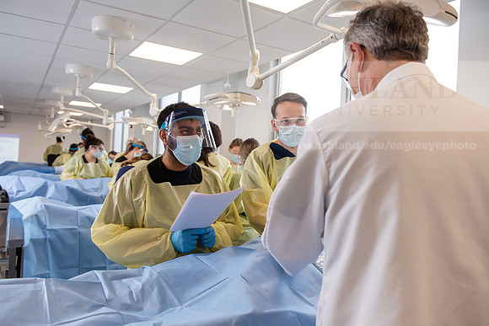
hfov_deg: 65.5
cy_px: 163
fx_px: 380
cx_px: 244
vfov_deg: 46.4
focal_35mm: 28
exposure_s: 1/200
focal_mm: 28
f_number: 4.5
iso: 500
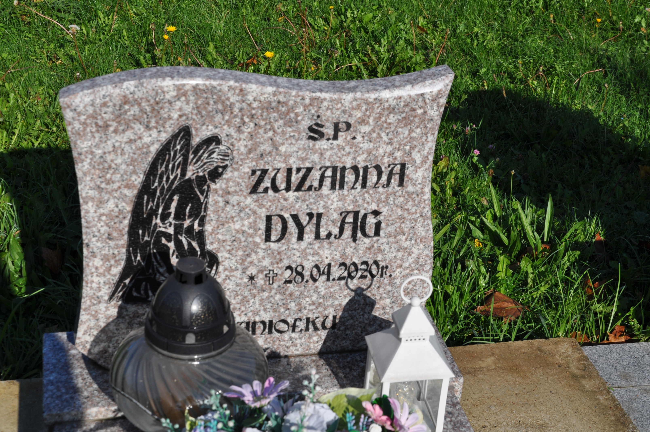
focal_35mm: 57
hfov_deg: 35.1
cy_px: 216
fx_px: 1028
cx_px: 325
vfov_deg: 23.7
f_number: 10
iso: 200
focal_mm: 38
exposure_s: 1/400
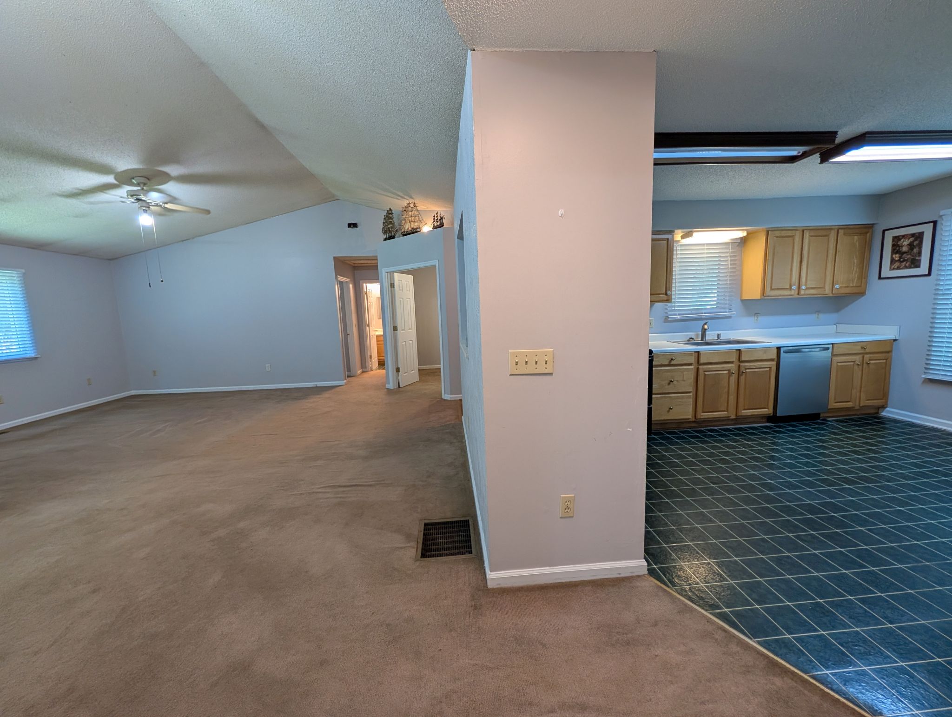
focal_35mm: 12
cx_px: 476
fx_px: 330
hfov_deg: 110.5
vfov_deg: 94.6
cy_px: 358
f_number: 1.7
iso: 110
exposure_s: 1/60
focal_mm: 2.02
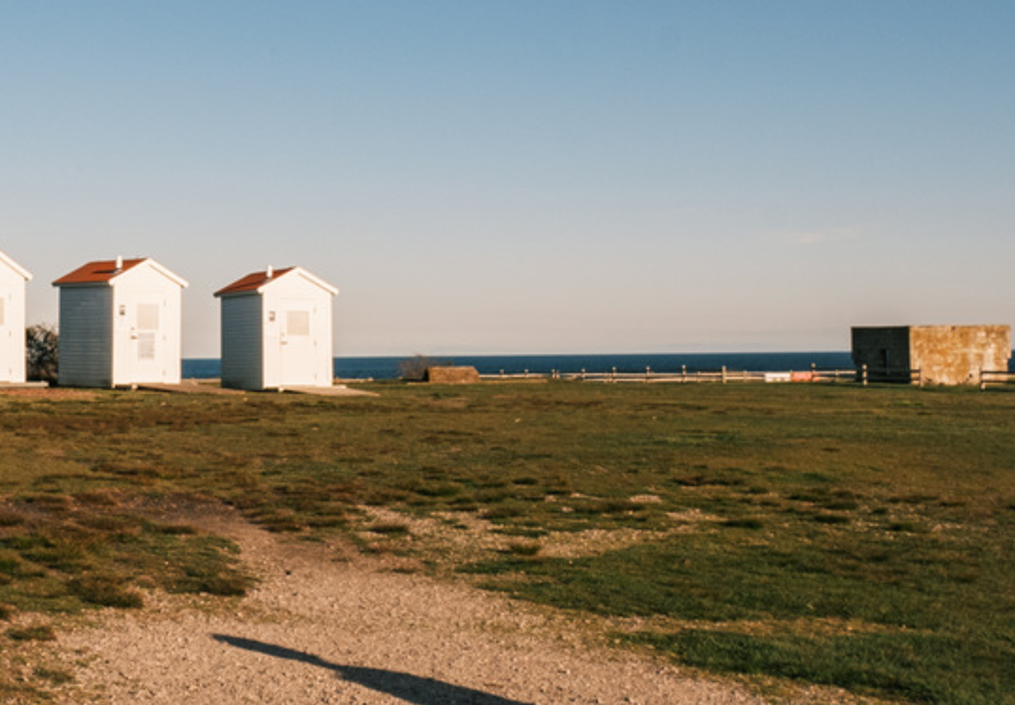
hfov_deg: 34.9
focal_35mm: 55
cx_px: 226
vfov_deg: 25.3
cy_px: 280
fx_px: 1571
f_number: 16
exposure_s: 1/160
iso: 500
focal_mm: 16
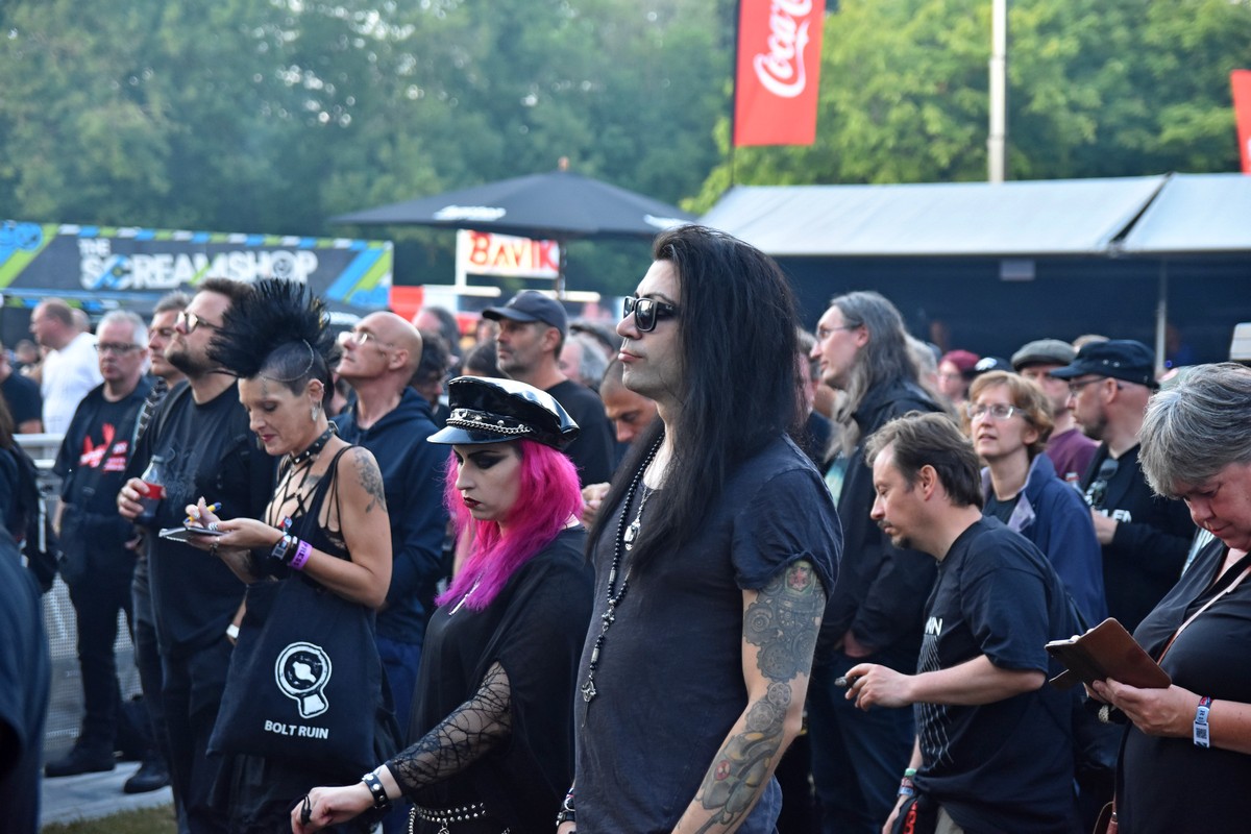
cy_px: 417
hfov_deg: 27.0
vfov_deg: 18.2
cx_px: 626
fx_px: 2606
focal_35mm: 75
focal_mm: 50
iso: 1250
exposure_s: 1/500
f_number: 2.8
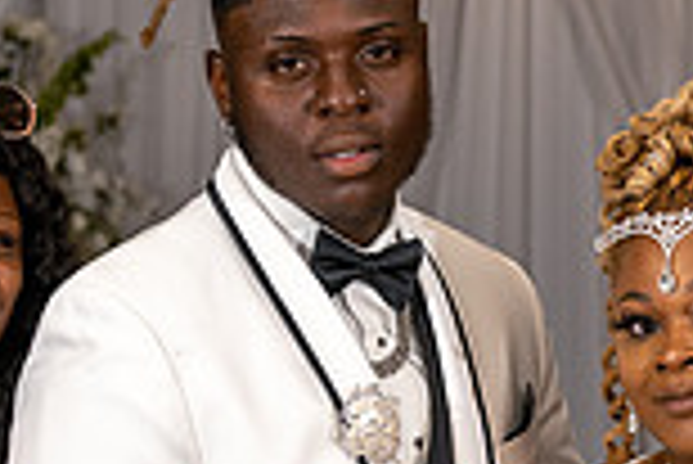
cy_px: 538
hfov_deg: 10.9
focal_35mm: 188
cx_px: 580
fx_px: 3622
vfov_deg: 7.3
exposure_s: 1/160
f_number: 4
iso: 200
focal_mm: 50
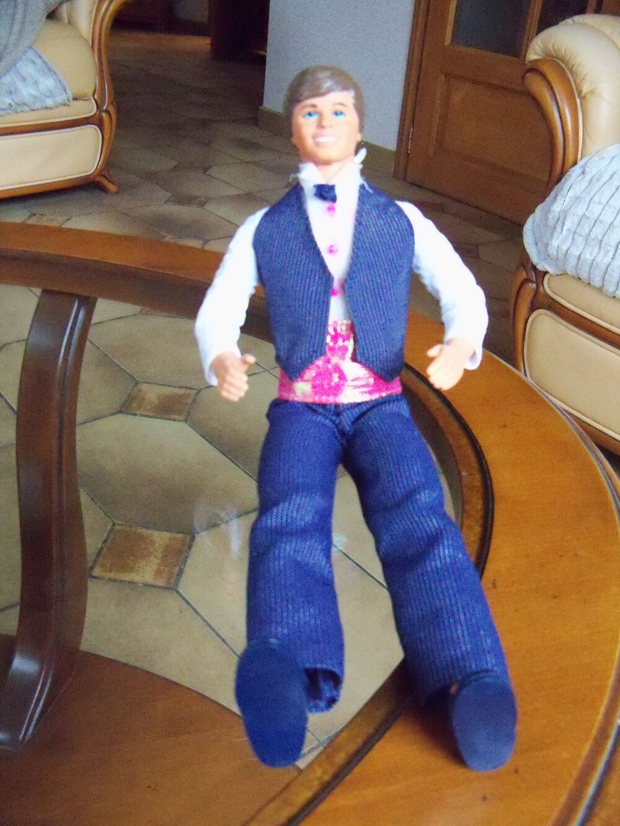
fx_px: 836
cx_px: 310
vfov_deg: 52.6
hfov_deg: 40.7
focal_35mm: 35
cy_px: 413
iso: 1600
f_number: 3.5
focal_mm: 6.2
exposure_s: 1/20
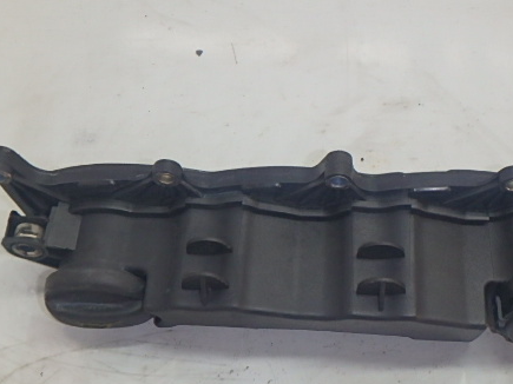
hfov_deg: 37.9
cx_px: 328
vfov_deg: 29.0
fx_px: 741
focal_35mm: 50
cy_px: 245
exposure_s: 1/40
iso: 320
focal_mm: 6
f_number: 4.9
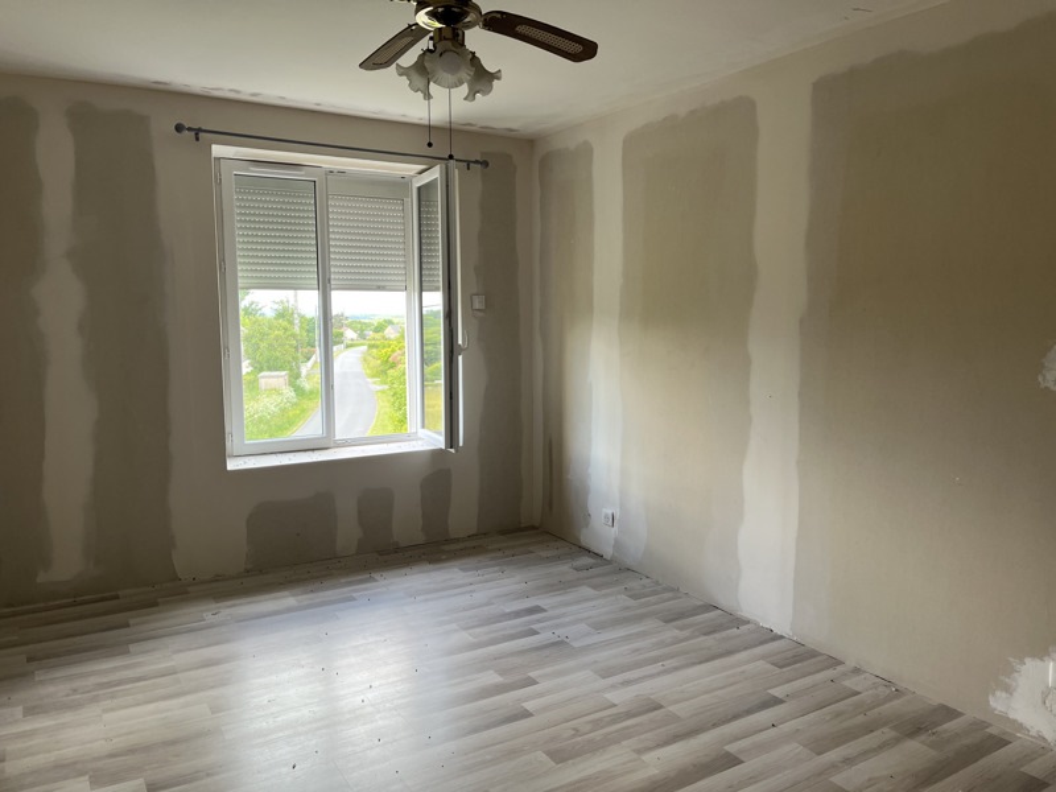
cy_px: 396
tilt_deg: -3.7
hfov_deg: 67.3
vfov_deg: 53.1
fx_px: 793
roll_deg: +0.7
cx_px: 528
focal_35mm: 26
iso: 50
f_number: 1.6
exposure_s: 1/121
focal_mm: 5.1
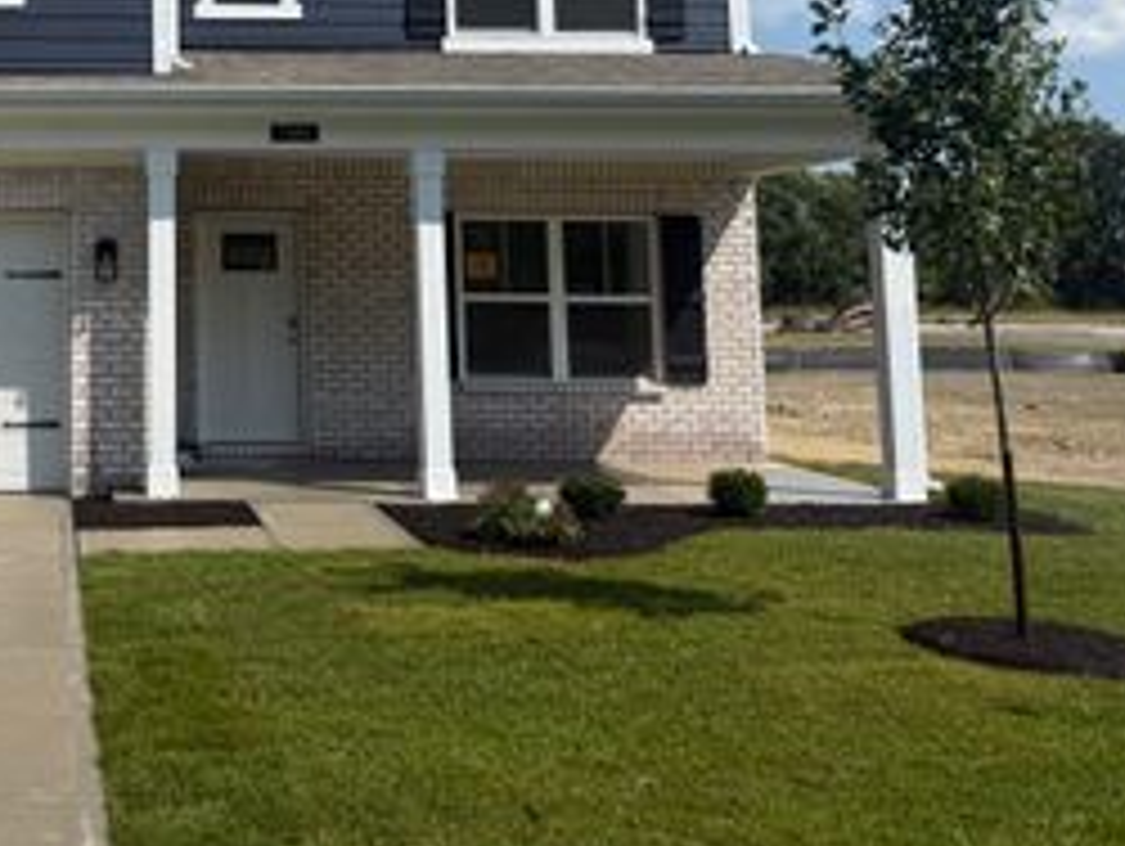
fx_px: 1561
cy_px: 83
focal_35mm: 48
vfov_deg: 29.1
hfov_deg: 36.8
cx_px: 90
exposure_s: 1/5714
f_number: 1.78
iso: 80
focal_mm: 6.76
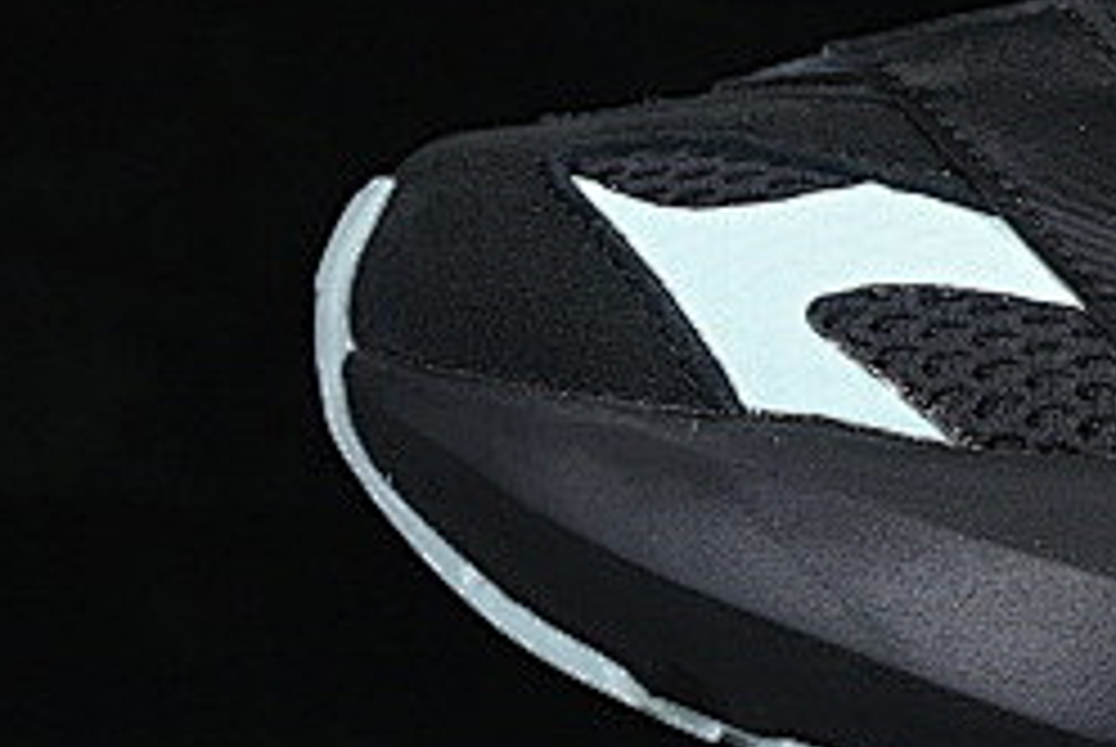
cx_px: 1904
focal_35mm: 326
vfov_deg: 4.2
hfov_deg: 6.2
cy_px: -135
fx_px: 10118
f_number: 6.3
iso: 160
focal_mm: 50
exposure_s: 1/60
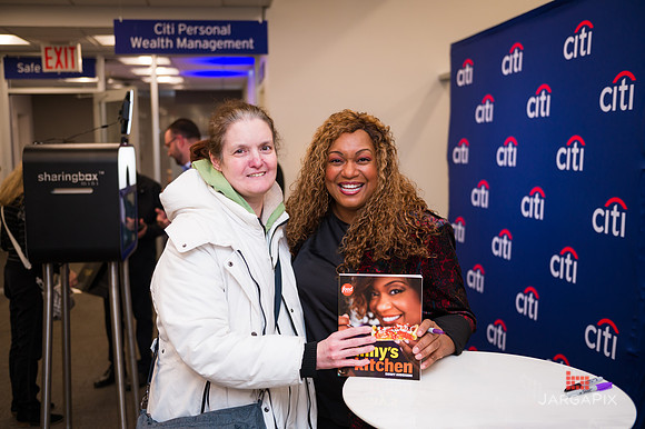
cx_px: 322
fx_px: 680
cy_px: 214
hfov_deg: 50.7
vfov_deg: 35.0
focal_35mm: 38
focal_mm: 38
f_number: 3.2
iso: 400
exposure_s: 1/200
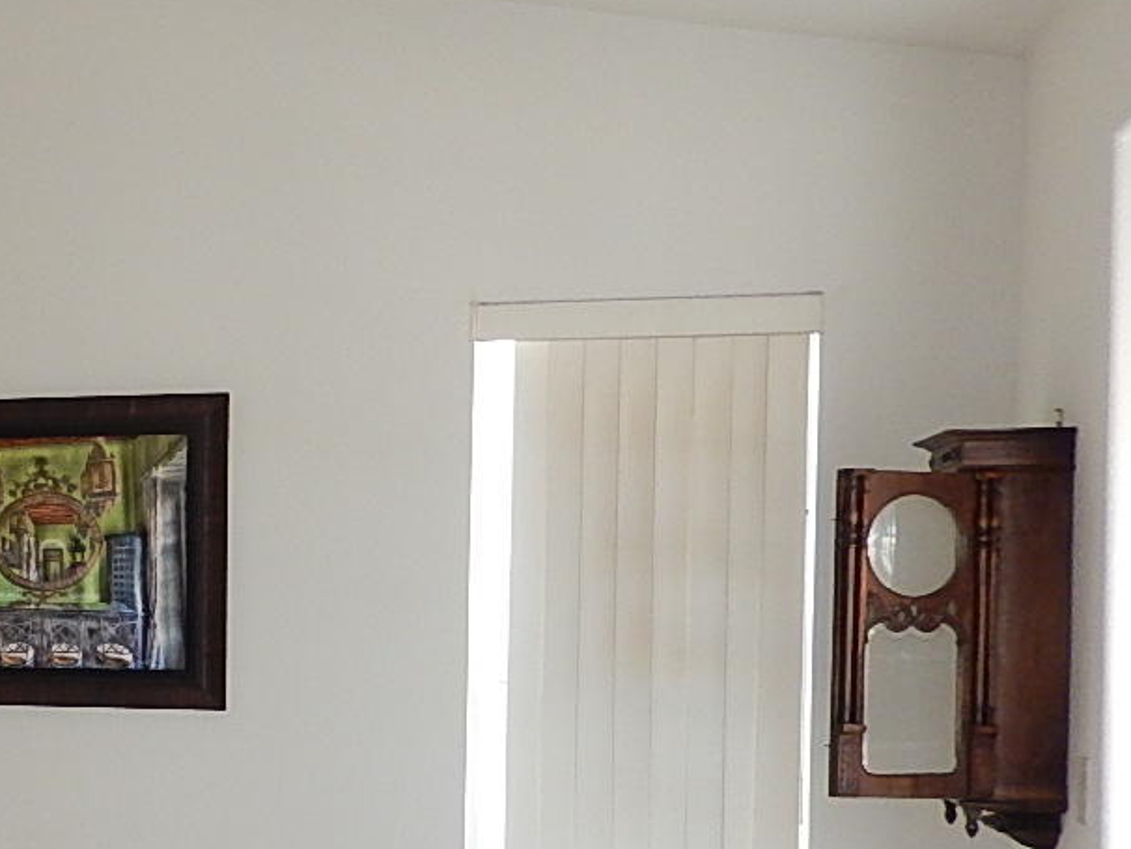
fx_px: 2157
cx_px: -353
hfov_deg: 25.2
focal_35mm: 66
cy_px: 629
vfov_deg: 22.1
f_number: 3.4
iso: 200
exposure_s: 1/30
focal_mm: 4.5
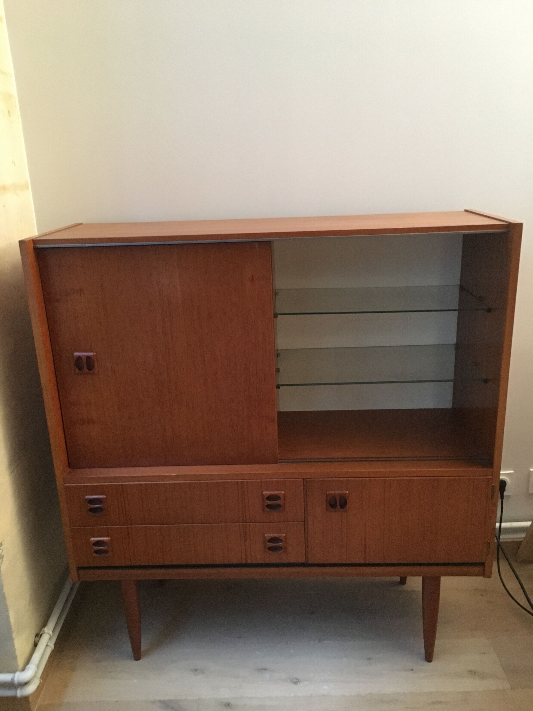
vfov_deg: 61.7
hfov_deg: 48.2
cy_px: 356
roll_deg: +2.1
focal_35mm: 29
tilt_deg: -18.5
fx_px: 595
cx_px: 266
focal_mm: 4.15
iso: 250
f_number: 2.2
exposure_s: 1/17
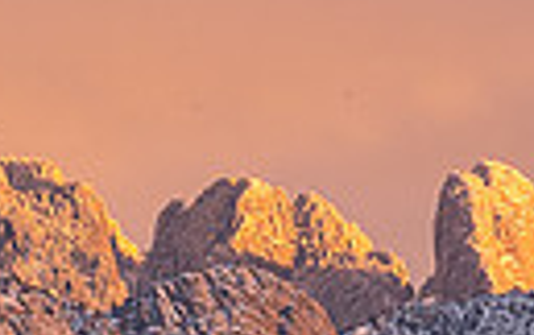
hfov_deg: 1.5
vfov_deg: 0.9
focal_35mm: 1402
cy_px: -8
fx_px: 20430
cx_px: -385
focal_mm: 307.2
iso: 400
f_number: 22
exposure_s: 1/3
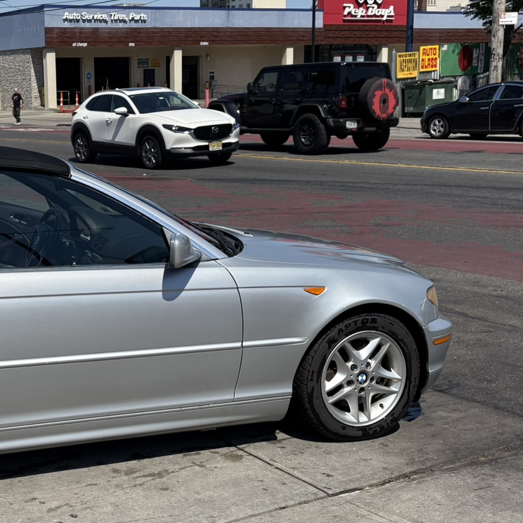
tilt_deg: -10.1
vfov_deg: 30.6
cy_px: 267
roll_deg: +1.0
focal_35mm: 56
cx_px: 75
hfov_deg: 29.6
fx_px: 957
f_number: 1.6
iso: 64
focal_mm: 5.96
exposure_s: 1/6993
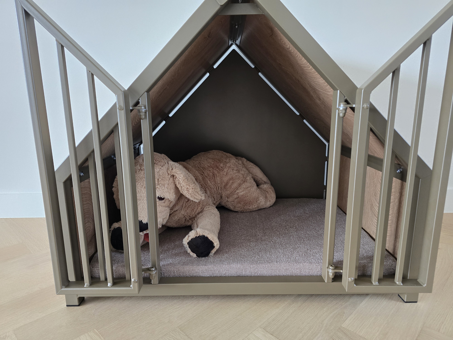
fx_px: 301
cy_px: 170
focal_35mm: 23
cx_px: 226
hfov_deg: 73.9
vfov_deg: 58.9
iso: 400
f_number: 1.7
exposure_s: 1/100
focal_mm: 6.3
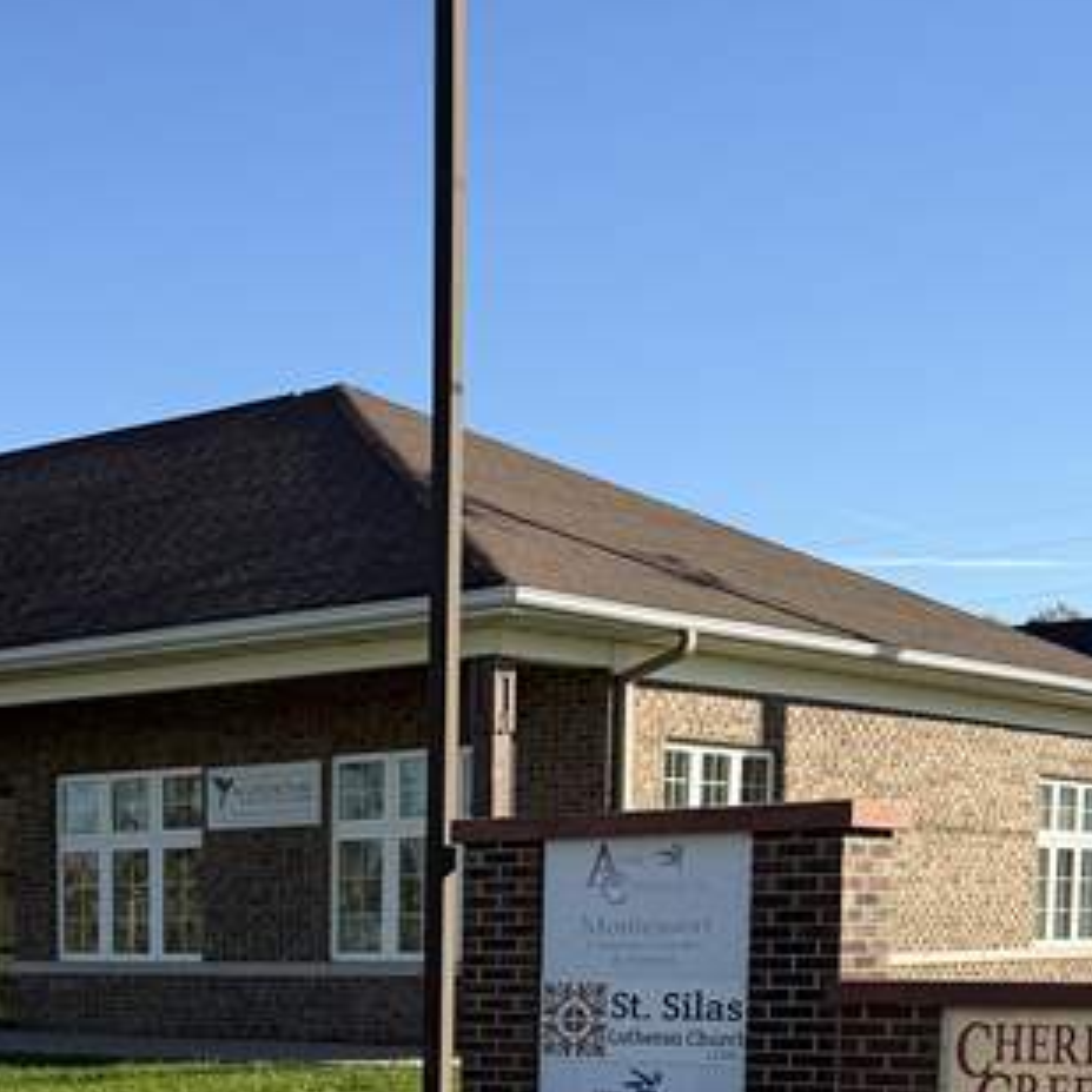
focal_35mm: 66
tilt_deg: -6.8
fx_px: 2356
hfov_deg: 25.4
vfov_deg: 24.3
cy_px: 1216
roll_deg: +0.1
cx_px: 134
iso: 80
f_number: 1.78
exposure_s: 1/3279
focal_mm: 6.76
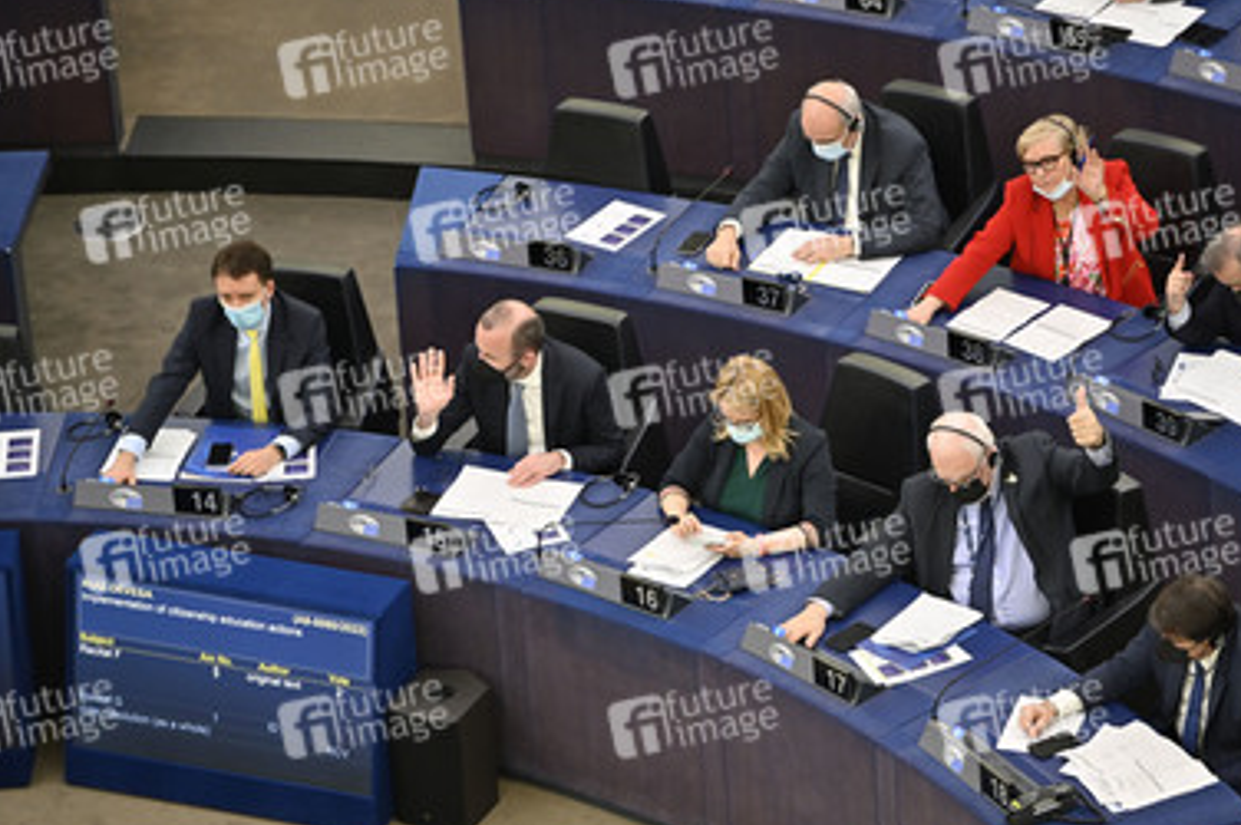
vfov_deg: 6.5
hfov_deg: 9.8
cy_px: 472
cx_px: 738
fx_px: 7233
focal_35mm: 210
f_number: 2.8
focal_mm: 175
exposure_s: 1/400
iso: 1250
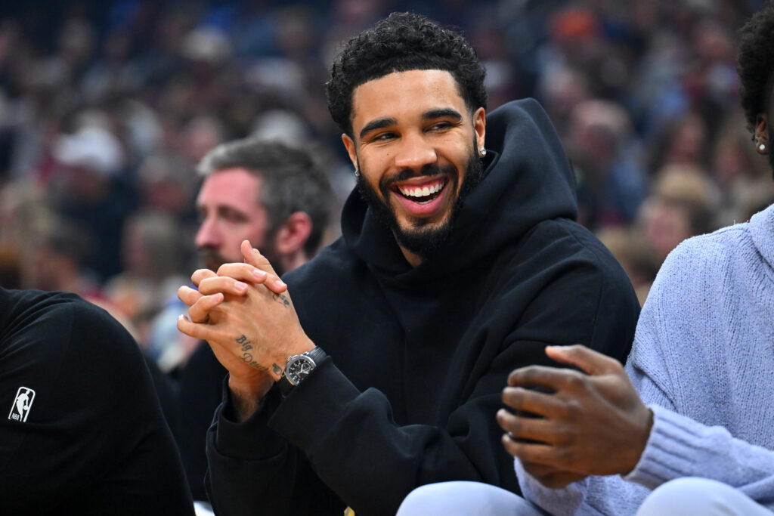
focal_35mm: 185
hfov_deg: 11.1
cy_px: 258
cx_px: 387
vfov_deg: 7.4
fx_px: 3978
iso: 5000
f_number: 4
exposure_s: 1/1600
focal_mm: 185
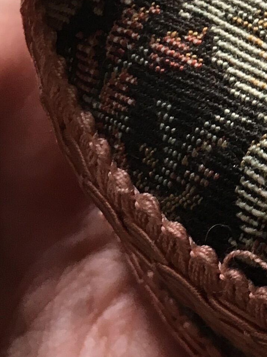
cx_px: 494
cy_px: 54
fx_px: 1265
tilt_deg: -65.3
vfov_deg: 15.9
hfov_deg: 11.2
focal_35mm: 123
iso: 25
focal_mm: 4.15
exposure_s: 1/33
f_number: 2.2
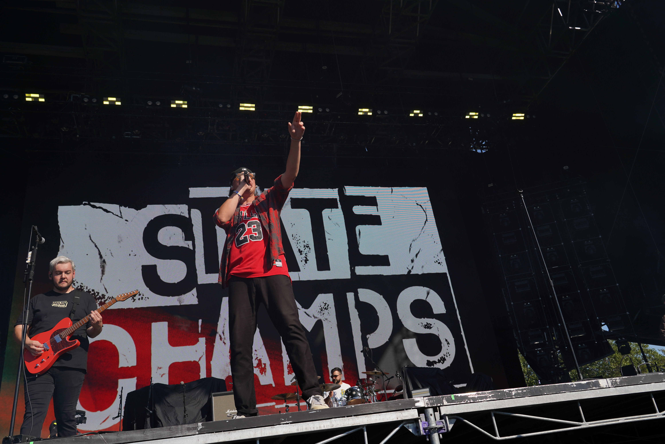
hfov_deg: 61.9
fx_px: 554
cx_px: 332
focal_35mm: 30
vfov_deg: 43.6
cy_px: 222
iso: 100
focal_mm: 30
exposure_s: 1/500
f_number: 8
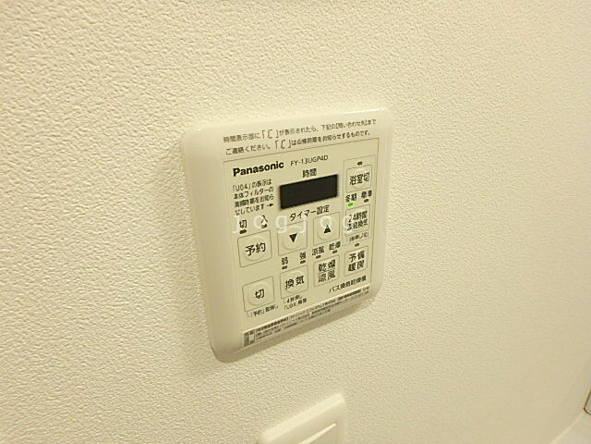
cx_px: 296
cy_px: 222
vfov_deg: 63.4
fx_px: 359
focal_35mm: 21
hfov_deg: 79.0
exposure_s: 1/30
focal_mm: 3.7
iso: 250
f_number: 3.5
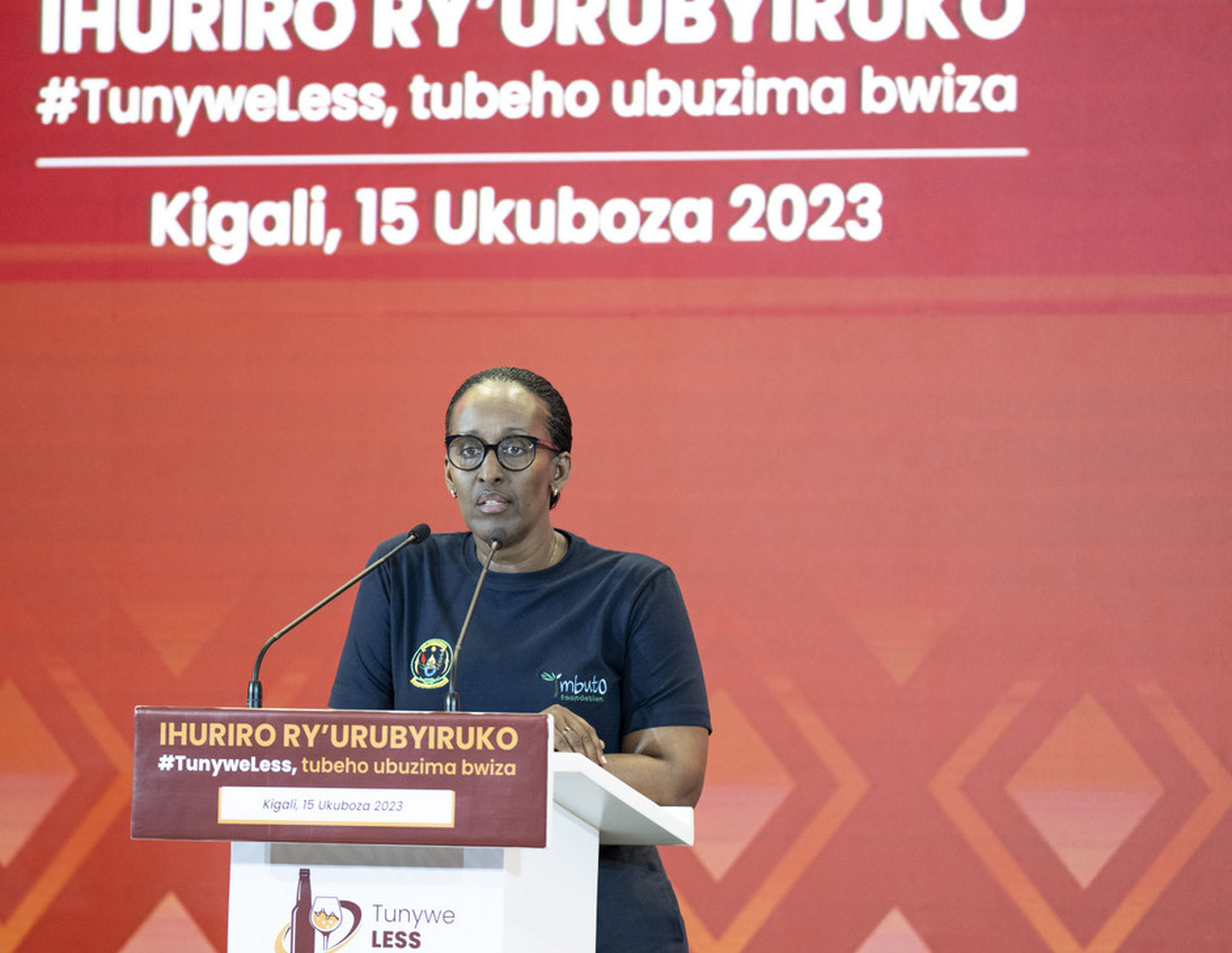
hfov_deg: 6.6
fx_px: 10620
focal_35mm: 295
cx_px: 608
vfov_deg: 5.1
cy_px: 411
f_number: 2.8
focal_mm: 200
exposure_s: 1/200
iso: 1600
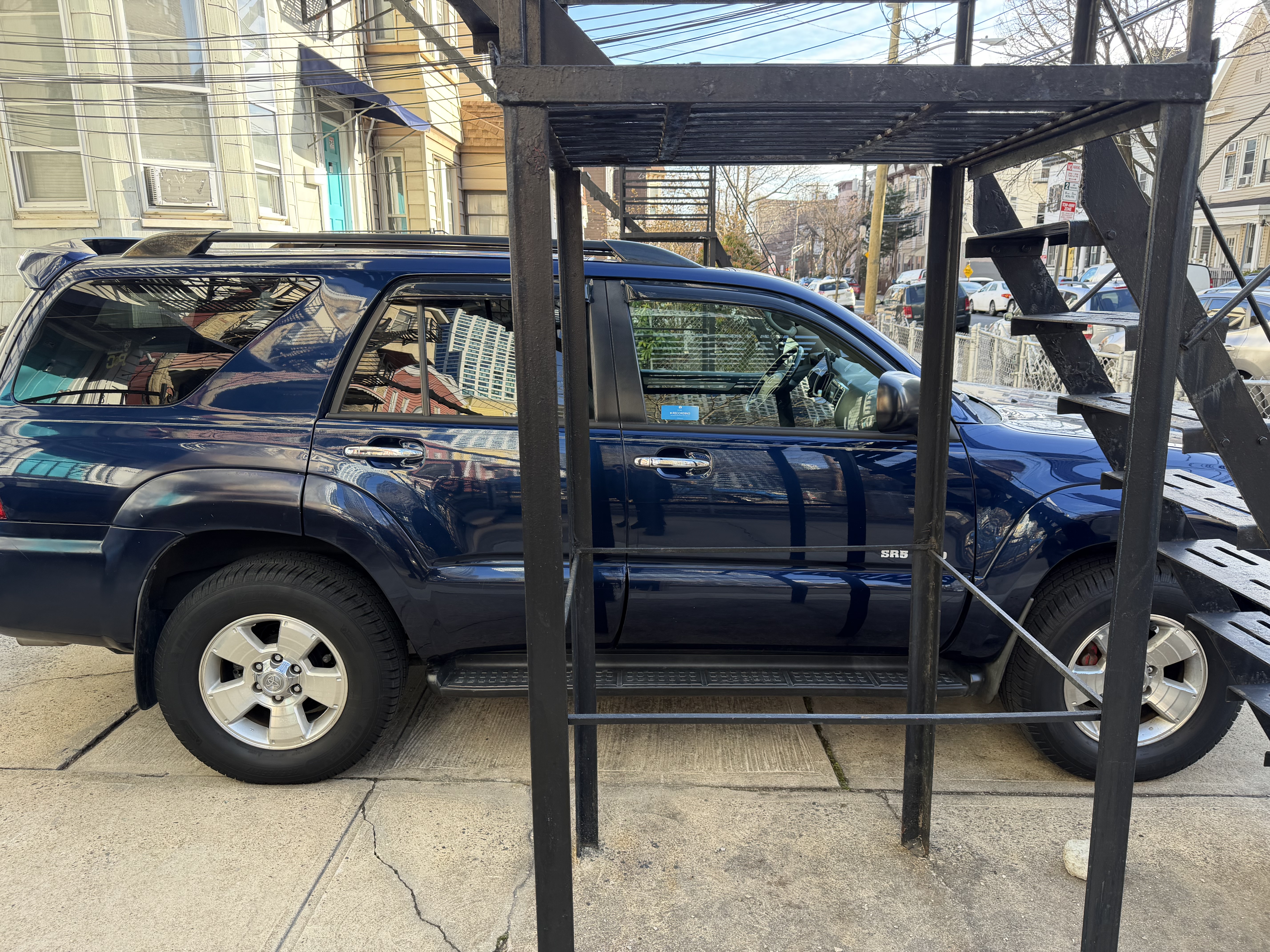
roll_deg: +0.5
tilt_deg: -9.8
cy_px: 476
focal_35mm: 24
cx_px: 635
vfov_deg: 56.8
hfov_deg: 71.6
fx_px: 881
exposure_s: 1/232
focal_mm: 6.76
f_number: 1.78
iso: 80
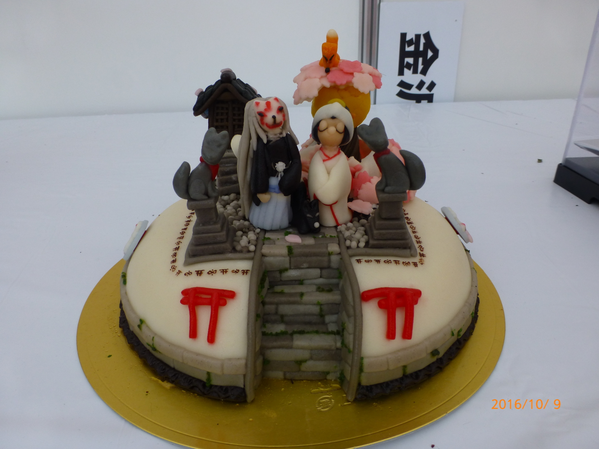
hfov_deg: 71.6
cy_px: 224
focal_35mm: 24
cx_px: 300
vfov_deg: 56.8
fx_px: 415
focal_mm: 4.3
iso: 100
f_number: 3.5
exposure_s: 1/100
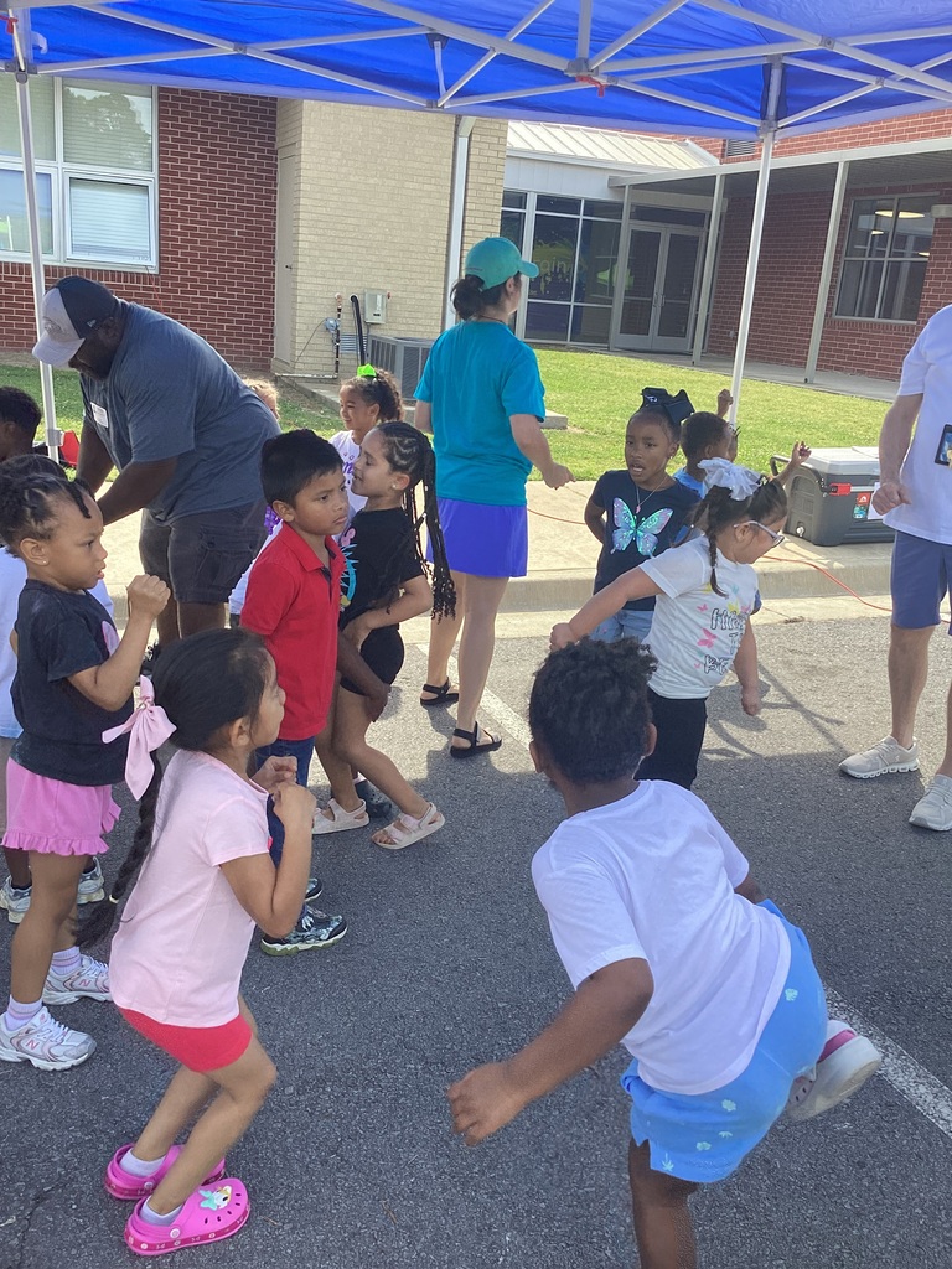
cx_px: 476
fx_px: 1137
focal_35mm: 31
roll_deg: -2.8
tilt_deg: -17.1
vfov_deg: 58.4
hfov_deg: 45.4
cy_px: 634
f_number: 2.4
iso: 25
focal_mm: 3.3
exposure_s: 1/255
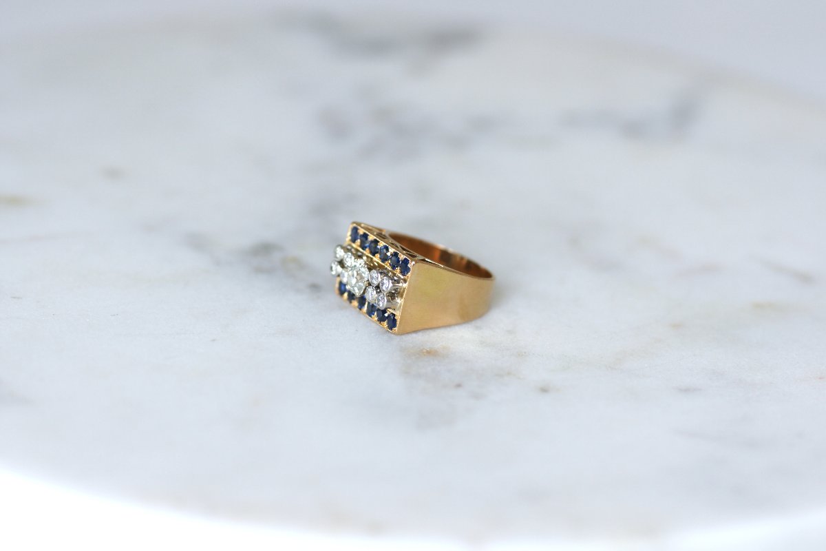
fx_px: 2409
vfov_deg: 13.0
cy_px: 276
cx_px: 413
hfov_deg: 19.5
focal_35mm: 105
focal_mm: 70
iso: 200
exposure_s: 1/125
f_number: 3.2
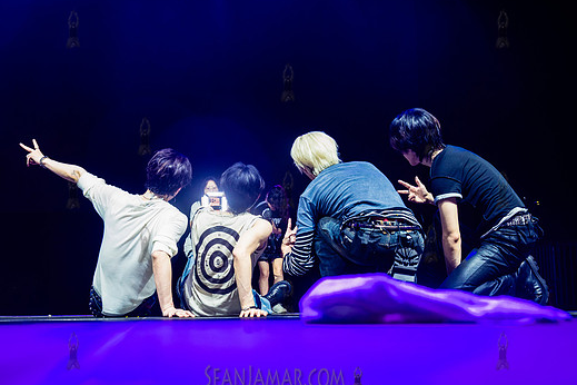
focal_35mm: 45
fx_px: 721
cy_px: 202
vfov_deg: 29.9
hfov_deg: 43.4
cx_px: 240
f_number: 4
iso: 2000
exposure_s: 1/400
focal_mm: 35
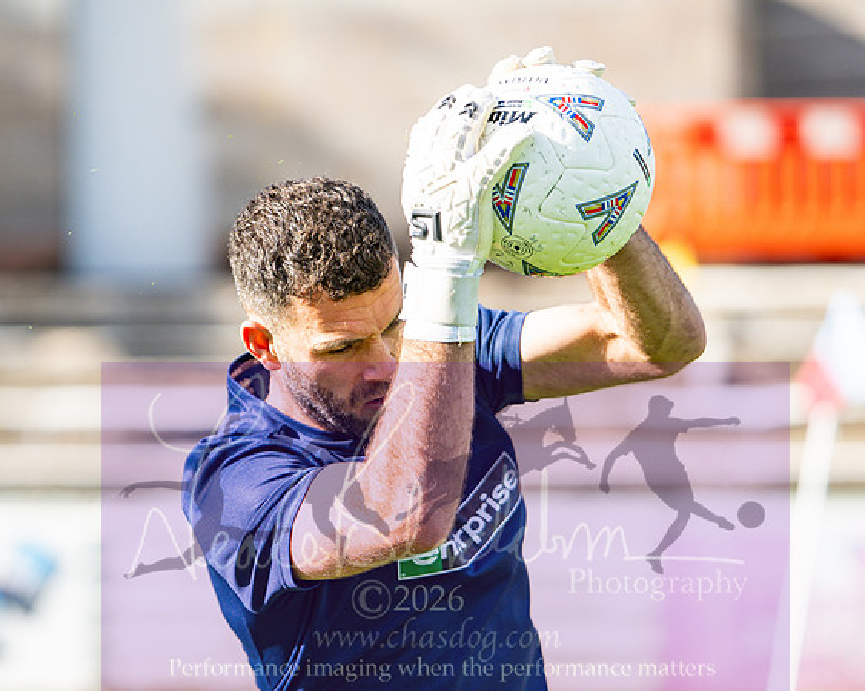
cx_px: 314
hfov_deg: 10.7
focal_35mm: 180
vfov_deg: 8.6
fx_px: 4606
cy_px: 418
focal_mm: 85
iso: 100
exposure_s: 1/3200
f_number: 1.4
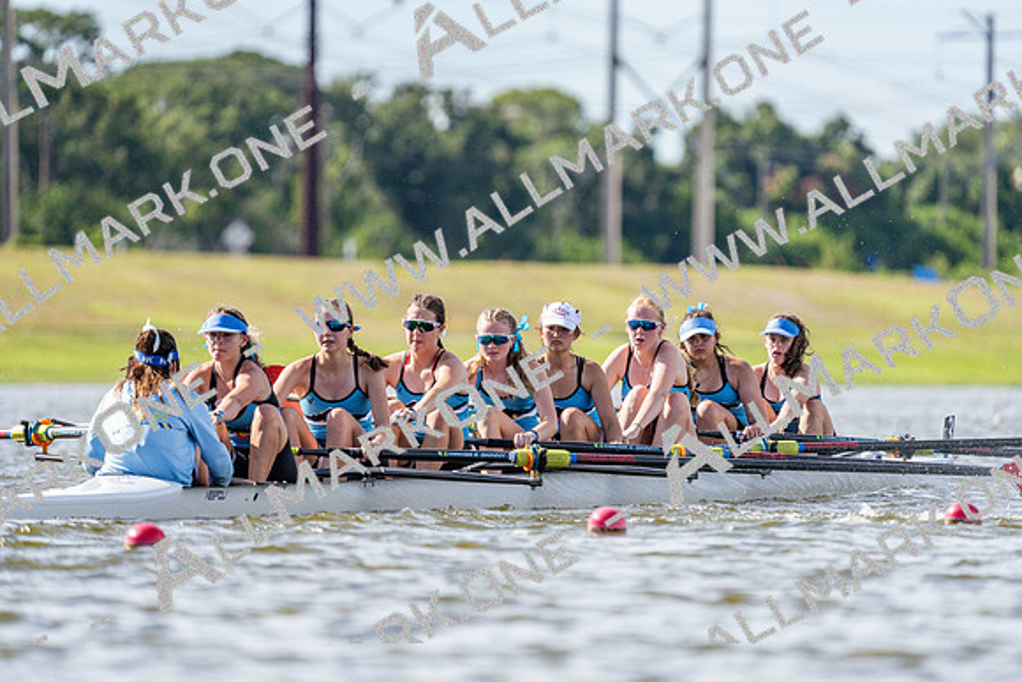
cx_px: 511
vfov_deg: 2.9
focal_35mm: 478
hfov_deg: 4.3
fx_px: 13572
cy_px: 341
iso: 400
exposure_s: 1/2500
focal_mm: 478
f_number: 6.3
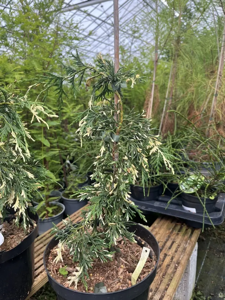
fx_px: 225
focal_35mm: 26
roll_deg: +0.8
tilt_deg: -10.3
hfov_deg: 53.1
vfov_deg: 67.3
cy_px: 150
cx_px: 112
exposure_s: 1/335
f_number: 1.6
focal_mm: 5.1
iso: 50
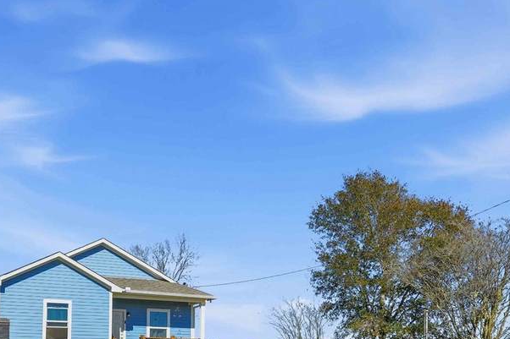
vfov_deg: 35.5
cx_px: 139
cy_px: 332
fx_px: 482
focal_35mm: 34
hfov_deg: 53.7
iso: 100
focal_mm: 16
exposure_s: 1/2000
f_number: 8
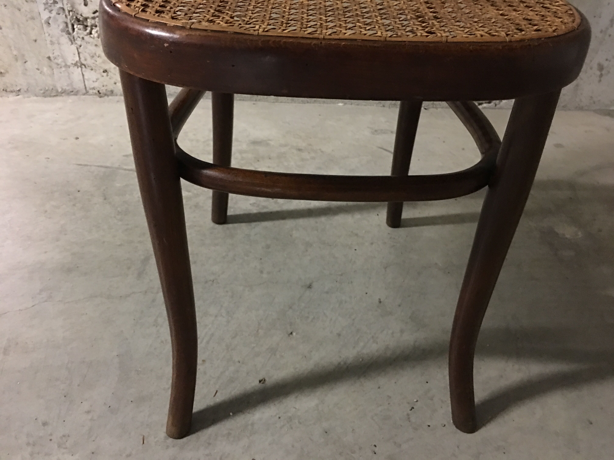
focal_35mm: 29
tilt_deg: -36.5
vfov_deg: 48.2
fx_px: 514
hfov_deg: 61.7
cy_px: 230
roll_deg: -3.5
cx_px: 307
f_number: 2.2
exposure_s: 1/4
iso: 125
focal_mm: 4.15
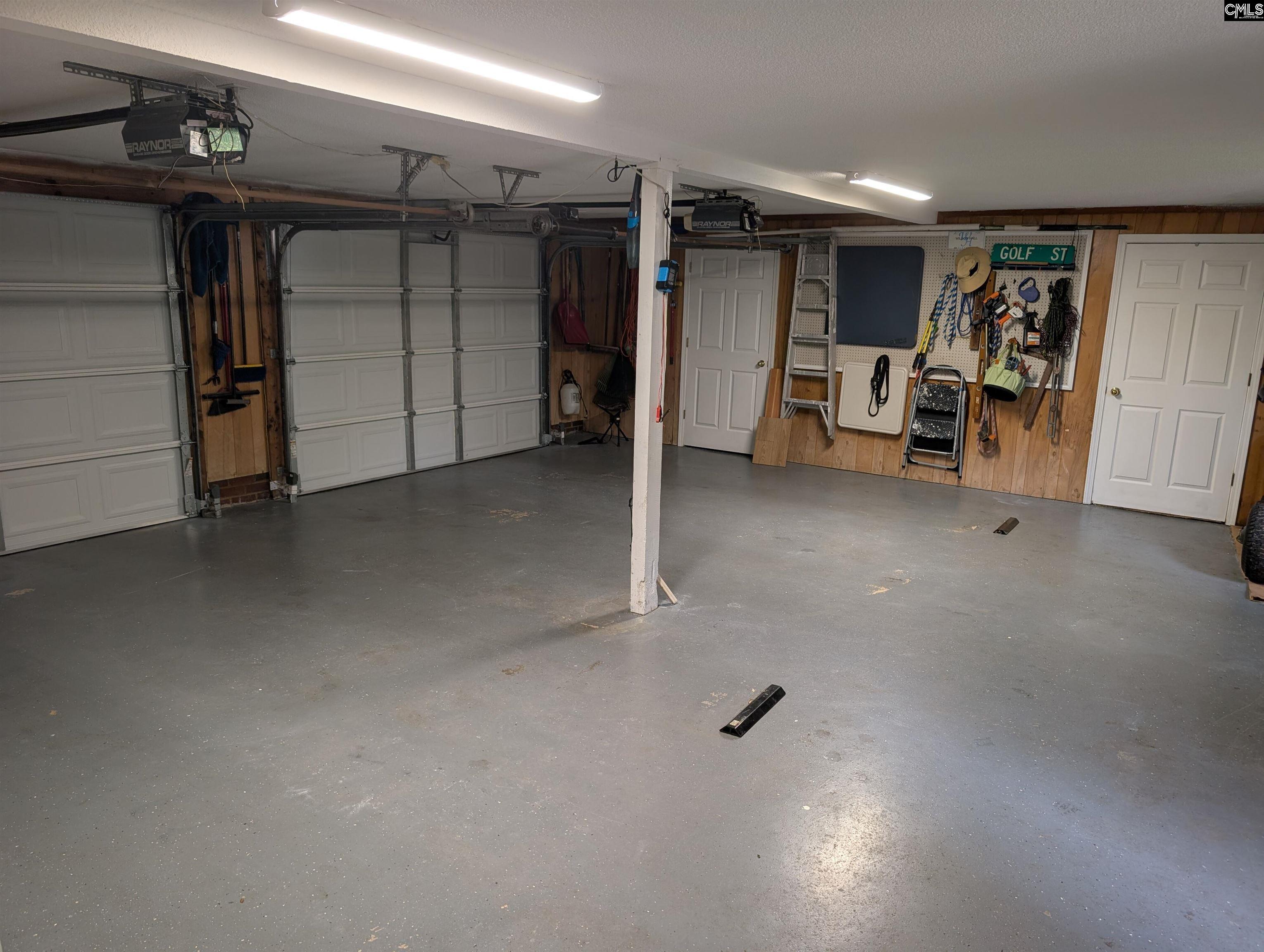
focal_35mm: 24
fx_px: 878
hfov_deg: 71.5
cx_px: 632
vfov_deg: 56.9
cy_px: 476
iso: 57
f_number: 1.68
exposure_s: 1/30
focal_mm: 6.9
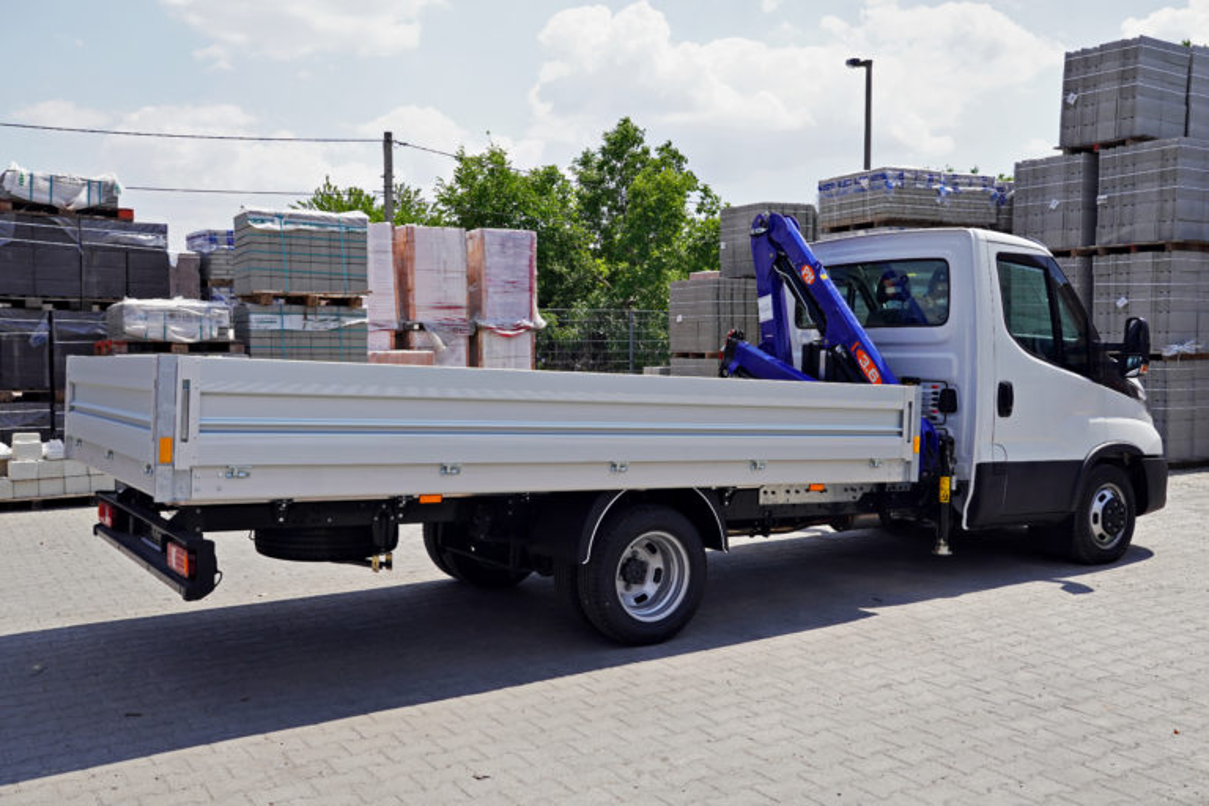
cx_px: 604
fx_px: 1159
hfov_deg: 55.1
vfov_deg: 38.4
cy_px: 403
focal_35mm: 34
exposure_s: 1/250
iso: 100
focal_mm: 23
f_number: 7.1
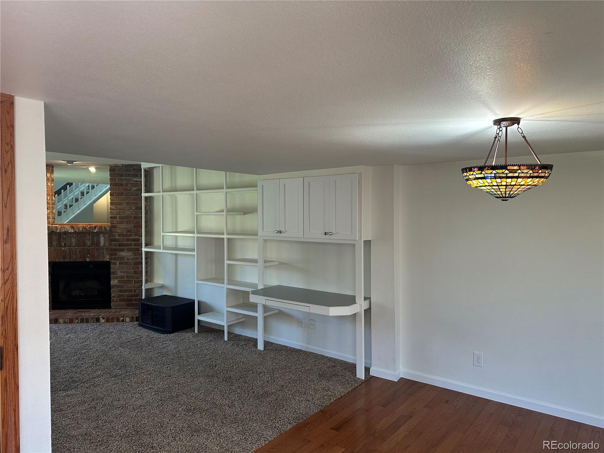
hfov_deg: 71.6
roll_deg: +0.1
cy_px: 226
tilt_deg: -1.1
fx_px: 419
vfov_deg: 56.8
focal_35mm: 24
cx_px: 302
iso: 160
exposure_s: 1/120
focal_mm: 6.86
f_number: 1.78
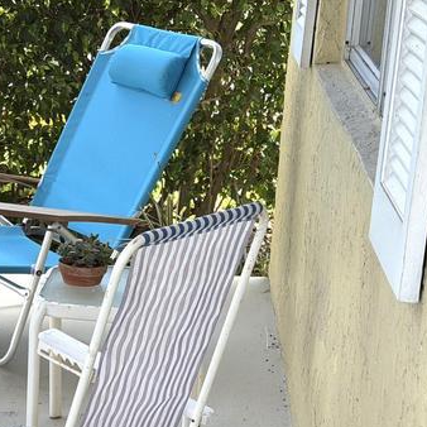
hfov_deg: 15.6
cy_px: 273
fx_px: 1493
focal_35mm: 107
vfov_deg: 16.2
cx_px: -100
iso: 64
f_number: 1.78
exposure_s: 1/409
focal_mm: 6.76
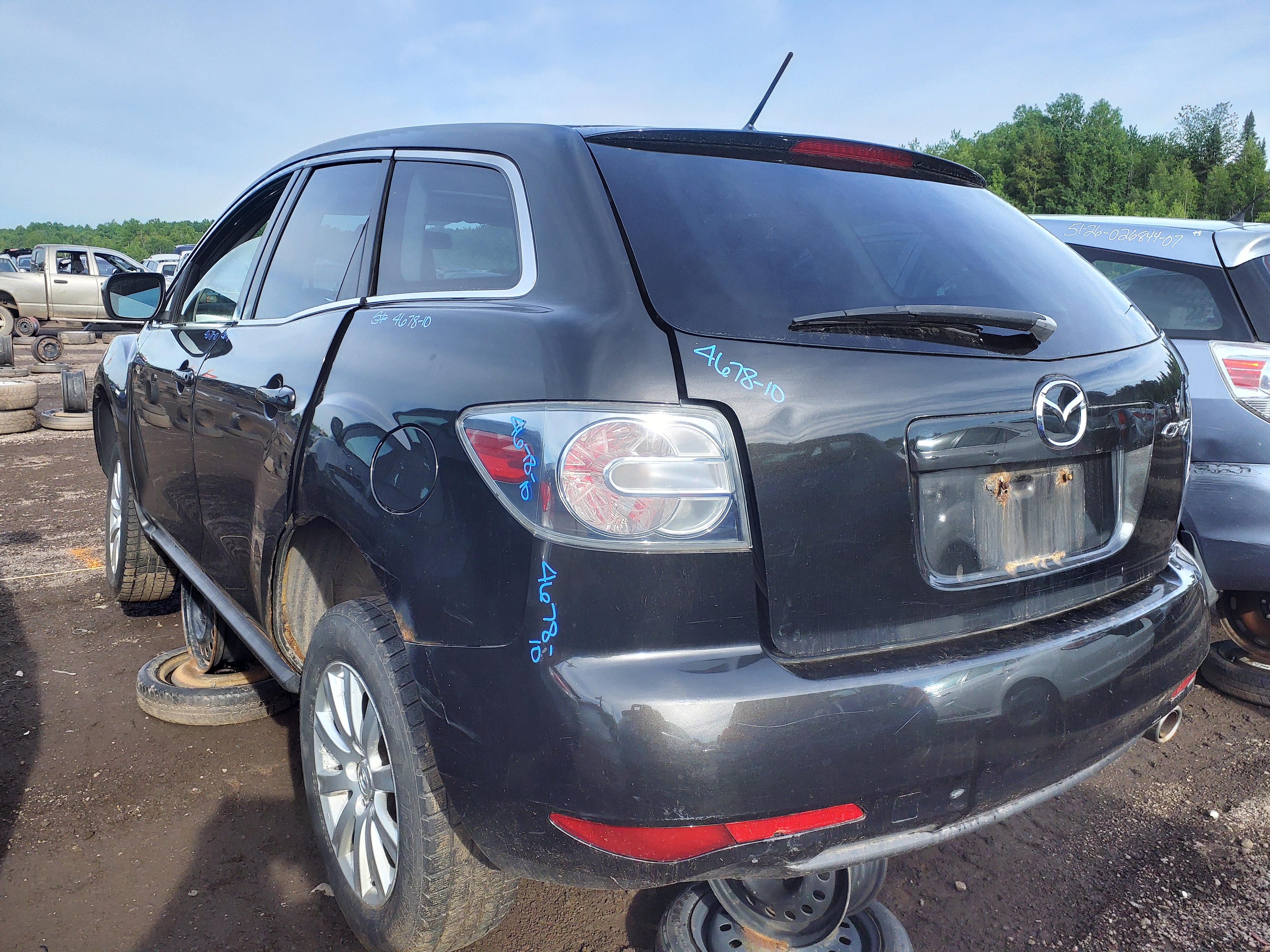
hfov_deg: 67.3
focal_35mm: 26
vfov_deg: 53.1
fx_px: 954
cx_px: 635
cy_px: 476
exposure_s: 1/286
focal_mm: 3.58
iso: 40
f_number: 1.9
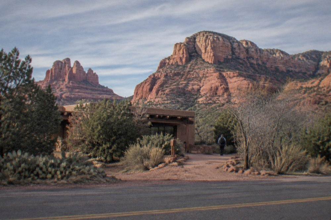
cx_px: 166
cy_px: 110
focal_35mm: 48
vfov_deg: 28.1
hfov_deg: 41.1
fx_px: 441
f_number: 4
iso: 500
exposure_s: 1/1600
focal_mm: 48
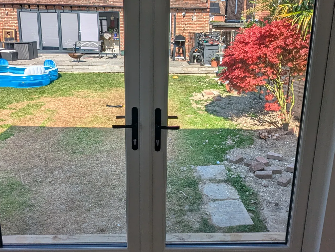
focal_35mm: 31
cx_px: 168
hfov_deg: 58.3
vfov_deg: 45.3
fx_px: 300
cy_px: 102
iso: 54
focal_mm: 2.35
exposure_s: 1/1094
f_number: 2.2
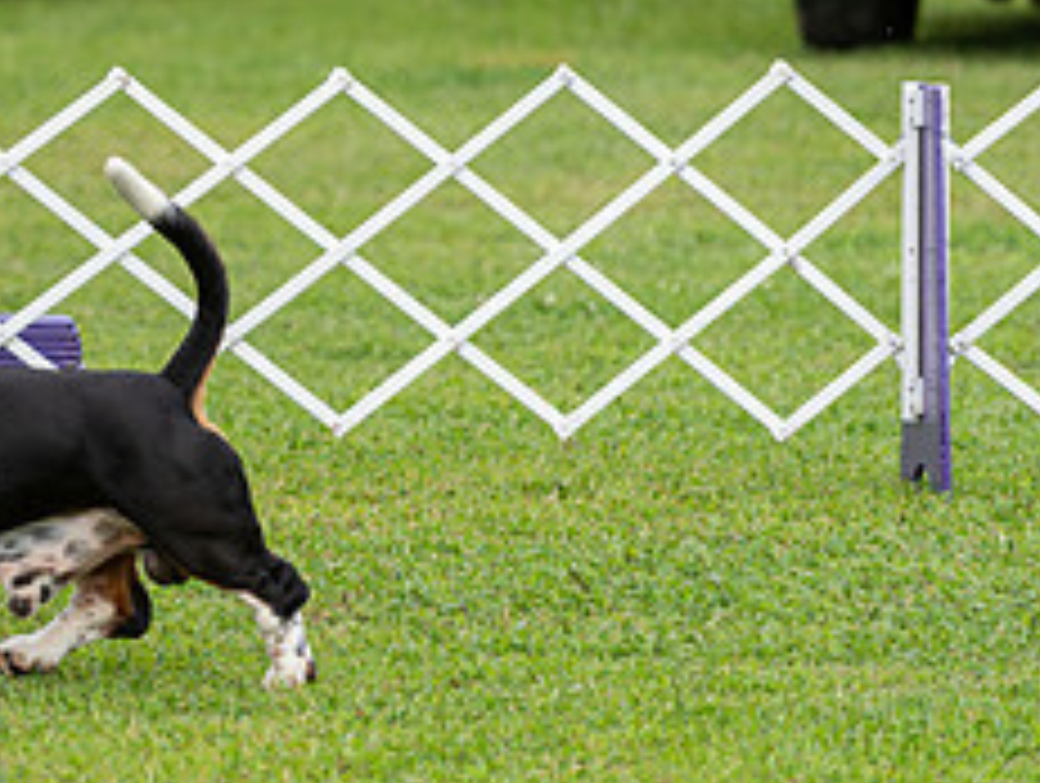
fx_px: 14293
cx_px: -194
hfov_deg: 4.2
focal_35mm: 475
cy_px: 34
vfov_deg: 3.1
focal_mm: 197
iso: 250
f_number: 4
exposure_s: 1/1000
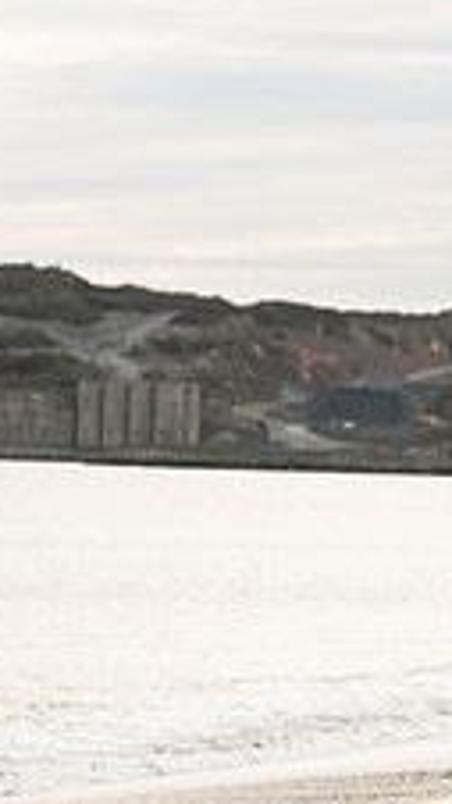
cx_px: 495
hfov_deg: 5.6
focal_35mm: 215
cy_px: 635
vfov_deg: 10.0
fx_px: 4584
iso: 80
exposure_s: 1/200
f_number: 3.5
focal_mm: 80
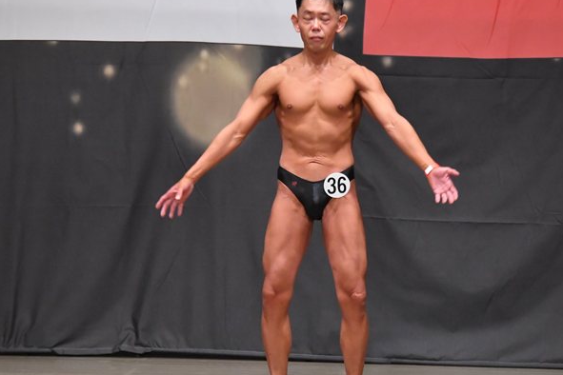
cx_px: 290
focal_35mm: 295
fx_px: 4613
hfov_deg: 7.0
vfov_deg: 4.7
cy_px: 218
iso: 6400
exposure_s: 1/400
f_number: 5.6
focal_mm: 150
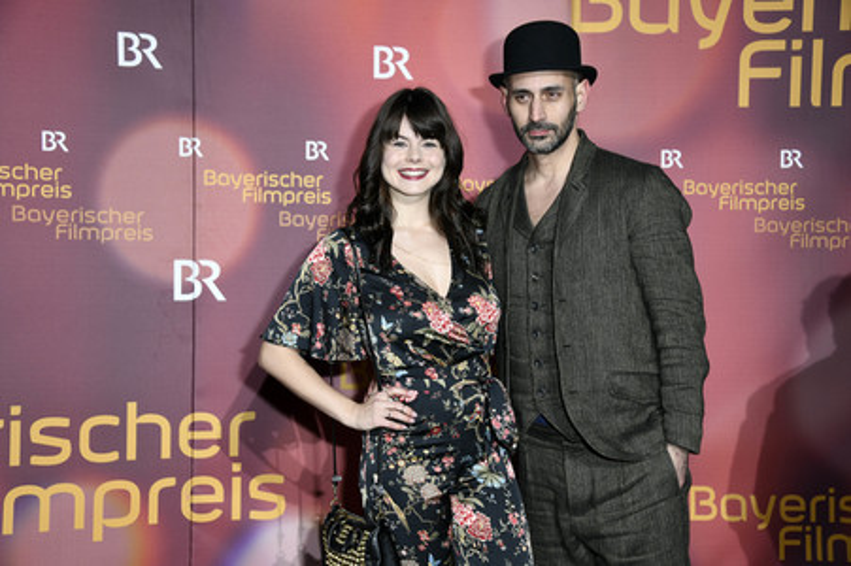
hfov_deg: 41.1
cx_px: 426
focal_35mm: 48
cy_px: 283
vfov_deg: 28.0
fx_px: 1134
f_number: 6.3
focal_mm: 48
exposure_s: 1/160
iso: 500
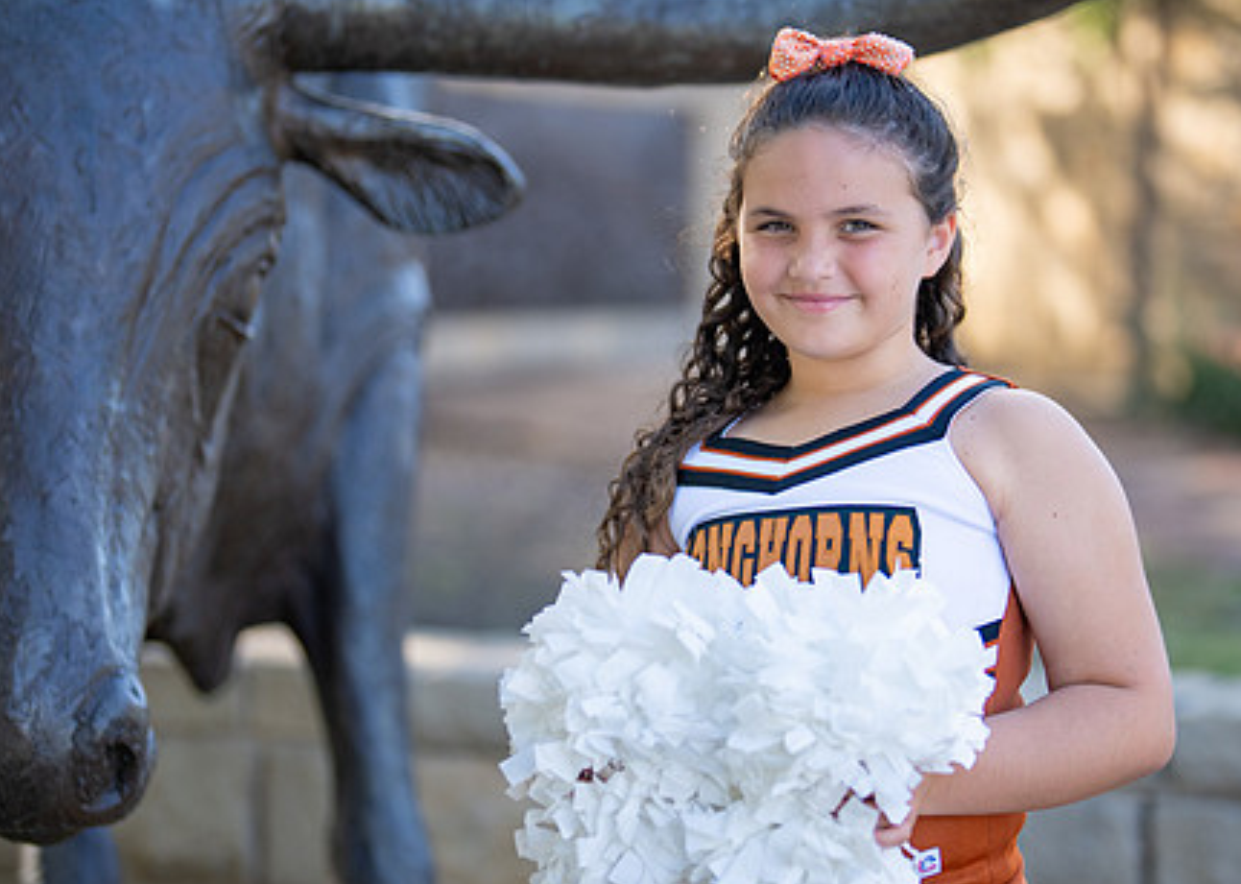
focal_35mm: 92
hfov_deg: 21.6
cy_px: 433
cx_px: 774
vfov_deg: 15.5
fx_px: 3240
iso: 125
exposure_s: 1/1250
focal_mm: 50
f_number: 1.2
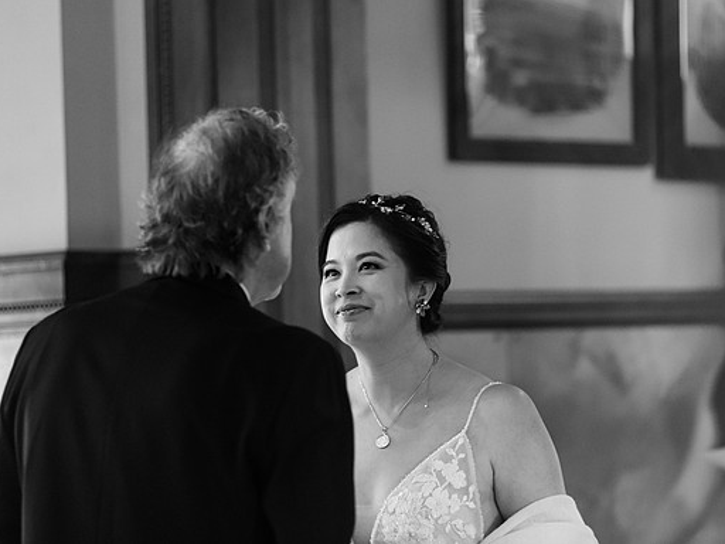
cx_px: 379
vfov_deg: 8.8
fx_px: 3540
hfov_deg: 11.7
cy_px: 271
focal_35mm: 169
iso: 3200
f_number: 2.8
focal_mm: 155
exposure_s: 1/30
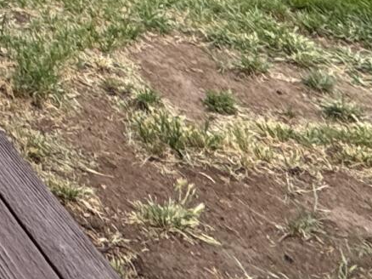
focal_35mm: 96
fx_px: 1031
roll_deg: +0.2
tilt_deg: +1.9
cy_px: -532
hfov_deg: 14.4
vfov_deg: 10.9
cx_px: -496
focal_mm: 2.22
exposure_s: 1/279
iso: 40
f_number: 2.2
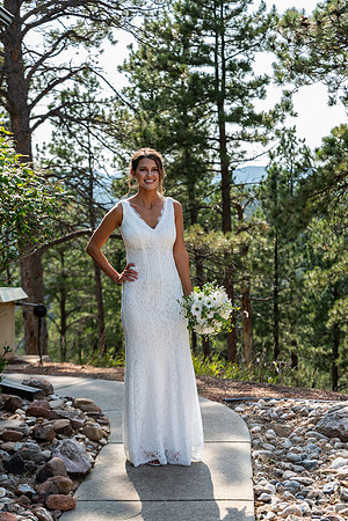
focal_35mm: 68
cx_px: 174
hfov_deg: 20.0
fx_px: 986
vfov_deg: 29.7
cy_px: 260
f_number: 4.5
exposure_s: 1/160
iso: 80
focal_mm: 68
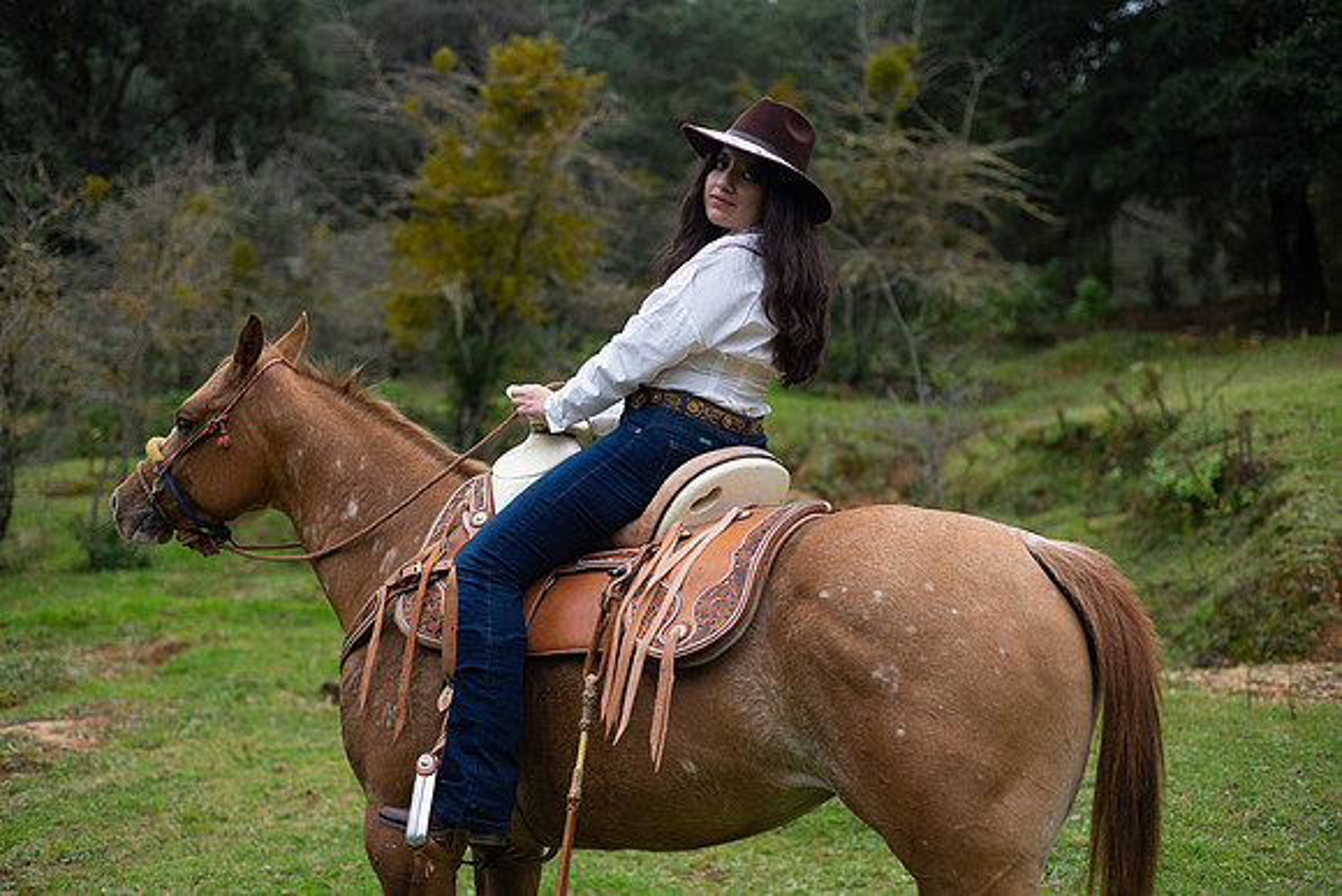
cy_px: 448
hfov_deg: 39.6
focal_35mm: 50
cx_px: 671
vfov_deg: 27.0
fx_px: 1864
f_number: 2.8
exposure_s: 1/2000
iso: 400
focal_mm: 50
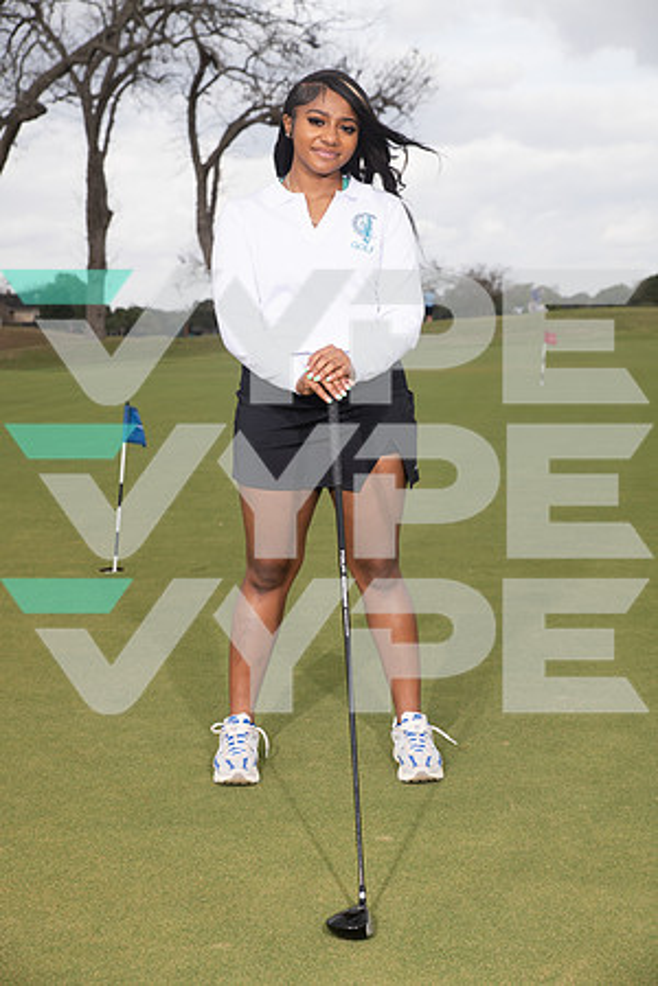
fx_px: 1508
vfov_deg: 36.2
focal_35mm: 55
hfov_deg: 24.6
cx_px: 329
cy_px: 493
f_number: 6.3
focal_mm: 55
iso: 100
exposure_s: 1/320
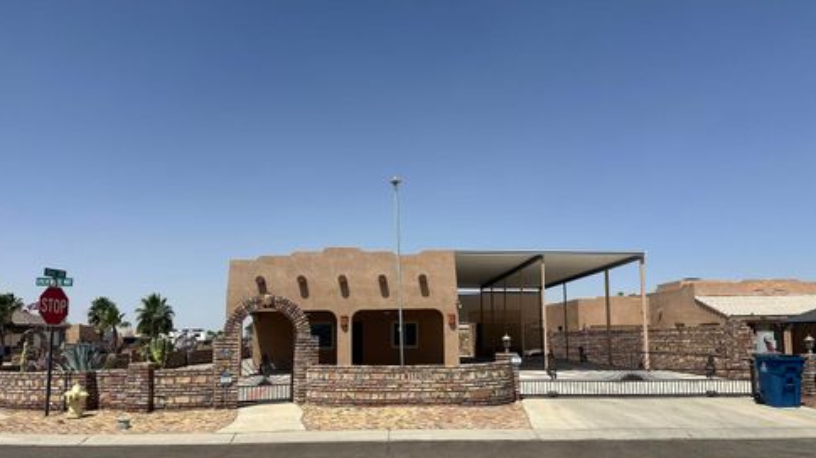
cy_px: 289
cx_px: 400
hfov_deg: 69.9
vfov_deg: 42.5
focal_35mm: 27
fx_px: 584
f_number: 1.78
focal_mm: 6.86
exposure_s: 1/8929
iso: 80
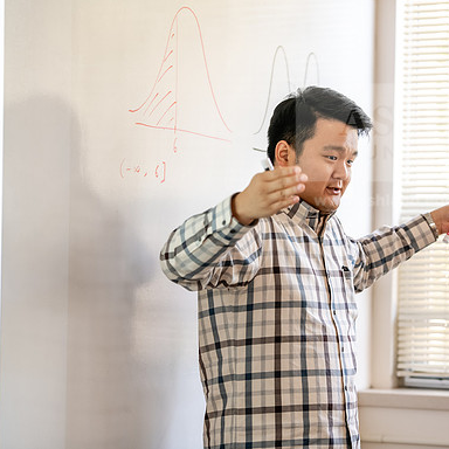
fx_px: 1922
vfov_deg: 13.3
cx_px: 261
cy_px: 225
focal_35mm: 131
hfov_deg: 13.3
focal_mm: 102
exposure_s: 1/200
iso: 1600
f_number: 3.2
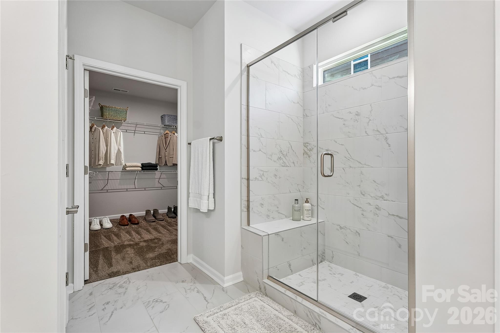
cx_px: 250
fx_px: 222
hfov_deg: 96.7
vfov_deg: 73.7
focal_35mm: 16
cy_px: 166
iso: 400
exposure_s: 1/10
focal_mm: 16
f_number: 8
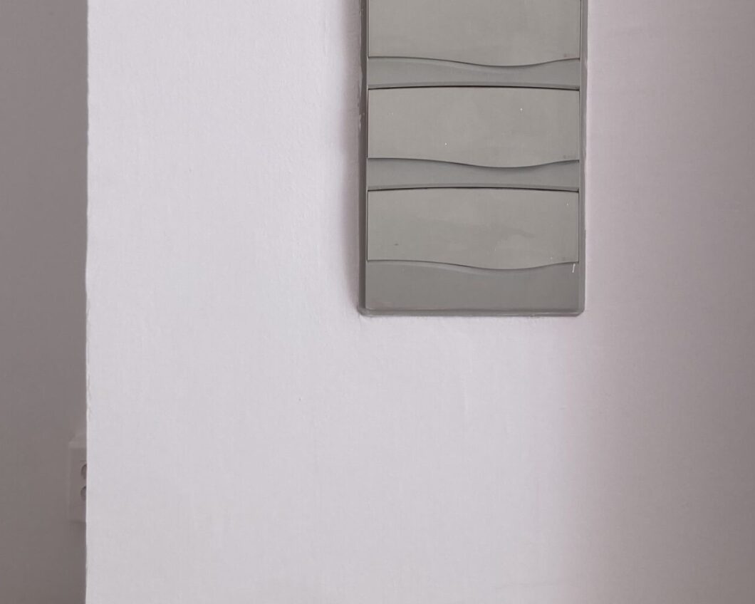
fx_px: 1229
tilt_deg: +0.9
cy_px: 150
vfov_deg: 27.2
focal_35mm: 55
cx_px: 439
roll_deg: +0.5
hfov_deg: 34.1
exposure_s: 1/201
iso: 20
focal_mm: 3.99
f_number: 1.8
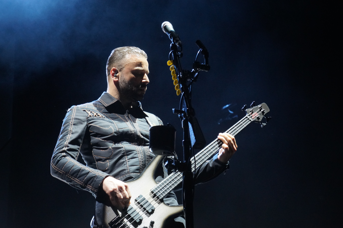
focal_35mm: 82
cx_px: 172
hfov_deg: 24.6
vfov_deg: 16.5
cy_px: 114
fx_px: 785
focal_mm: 55
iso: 1250
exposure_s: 1/160
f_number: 5.6
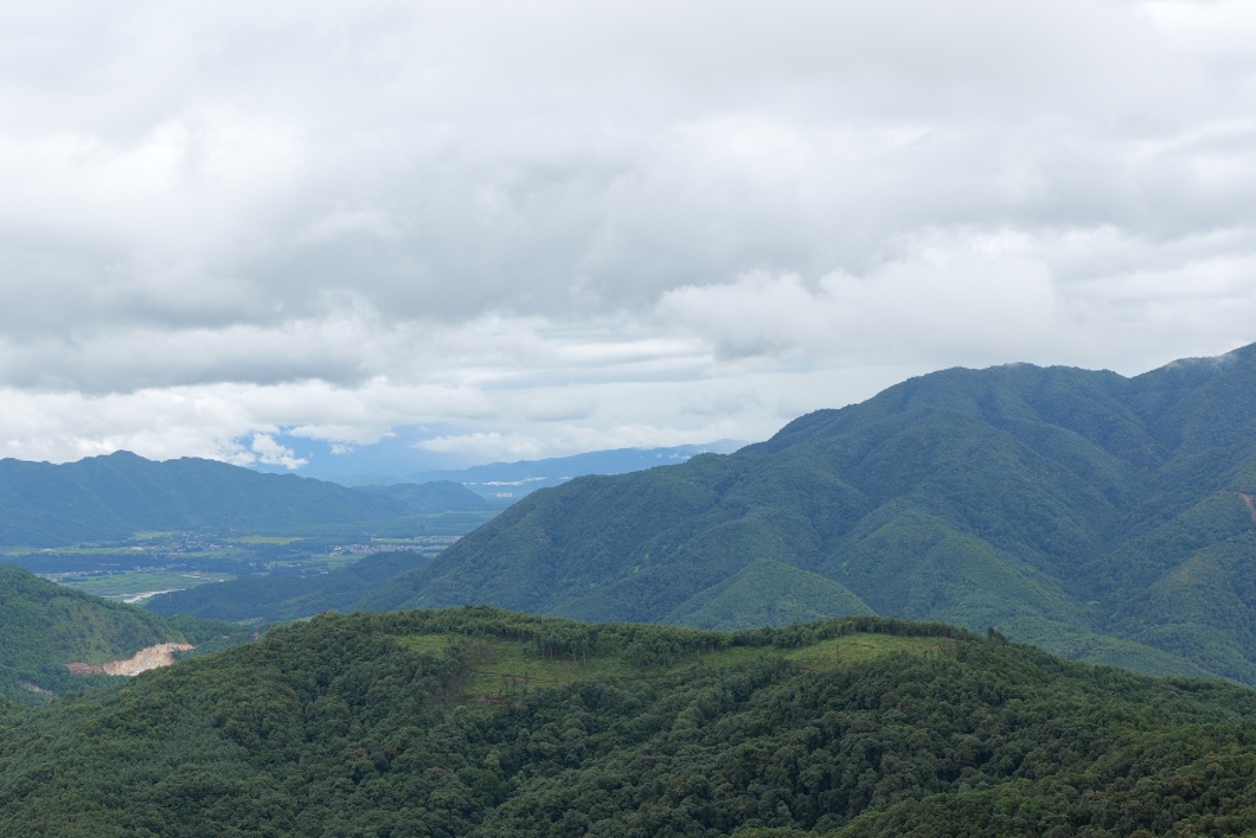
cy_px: 567
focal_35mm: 62
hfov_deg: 32.4
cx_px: 631
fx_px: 2163
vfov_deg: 21.8
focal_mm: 35
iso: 100
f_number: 9
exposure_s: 1/100
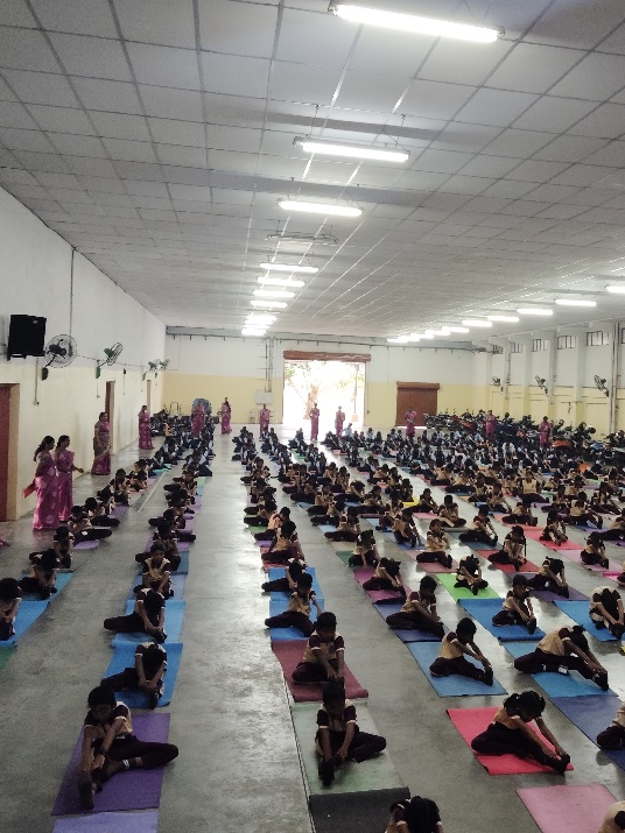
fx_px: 963
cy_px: 388
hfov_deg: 35.0
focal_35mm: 40
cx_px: 486
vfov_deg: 46.8
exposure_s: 1/50
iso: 491
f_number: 1.8
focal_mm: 4.22
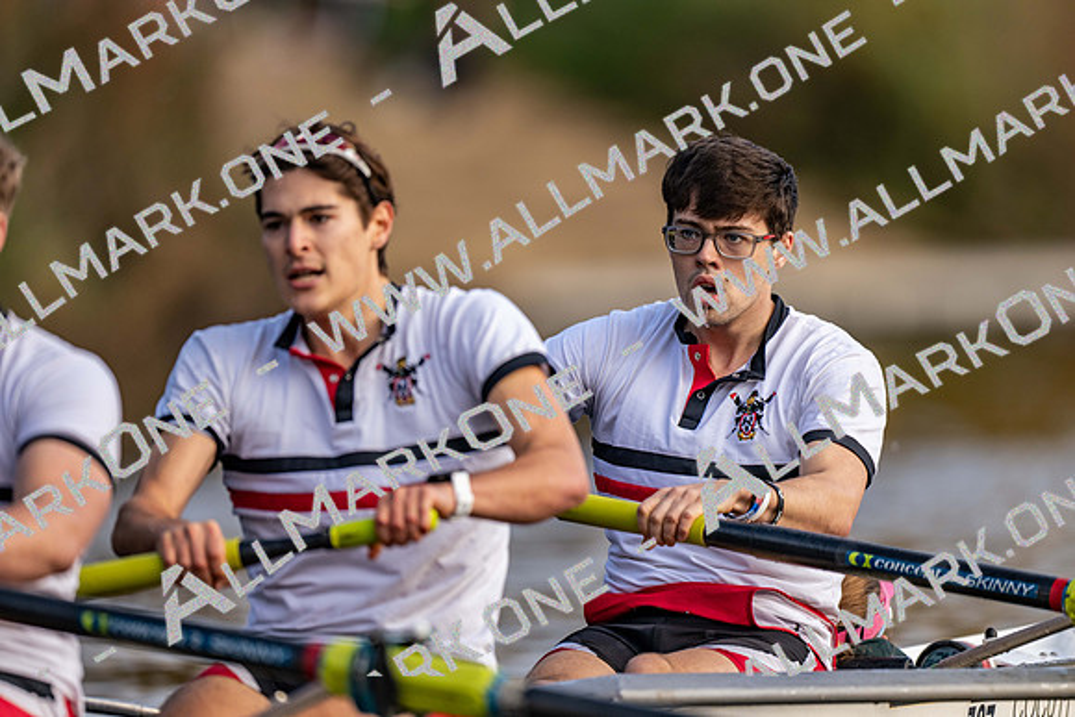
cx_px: 538
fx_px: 17920
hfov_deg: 3.4
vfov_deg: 2.3
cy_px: 358
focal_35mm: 600
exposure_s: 1/2500
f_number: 4
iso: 800
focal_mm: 600
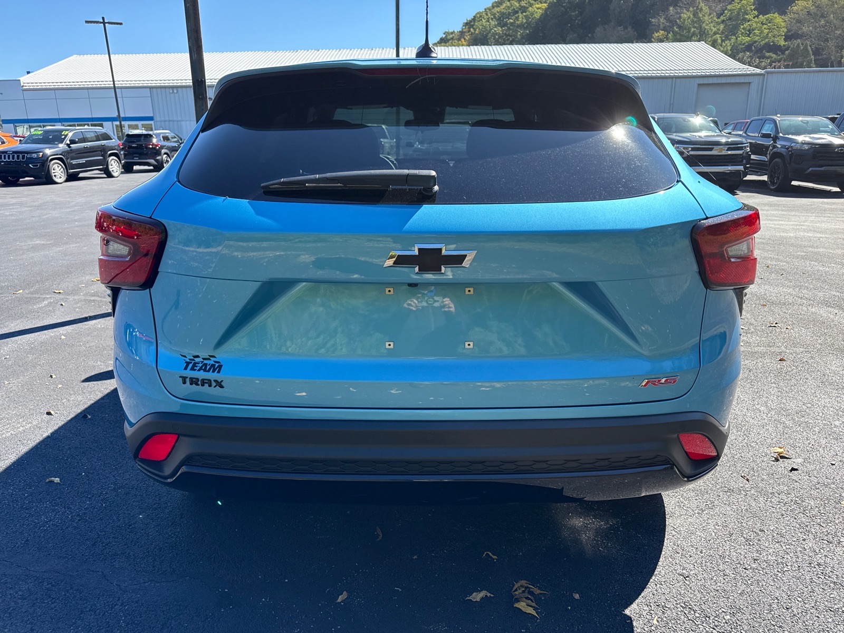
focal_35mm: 24
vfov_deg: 56.8
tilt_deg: -14.8
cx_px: 422
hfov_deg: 71.6
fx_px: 585
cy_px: 316
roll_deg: +1.9
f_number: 1.78
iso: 100
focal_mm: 6.76
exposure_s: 1/1385
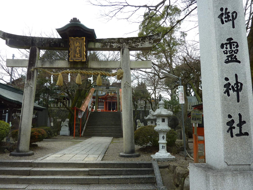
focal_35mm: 25
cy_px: 95
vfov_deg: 54.9
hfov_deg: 69.4
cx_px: 126
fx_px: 183
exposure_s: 1/160
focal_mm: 4.1
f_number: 4
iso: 80
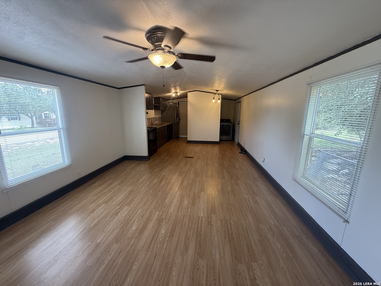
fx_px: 154
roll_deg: -0.5
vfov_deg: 85.7
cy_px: 143
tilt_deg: -11.3
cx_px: 190
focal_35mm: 14
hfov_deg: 102.1
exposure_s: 1/60
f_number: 2.2
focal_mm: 2.22
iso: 200
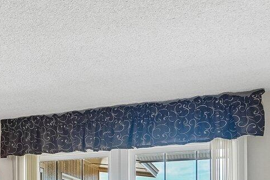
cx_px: -139
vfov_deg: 18.3
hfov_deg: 23.1
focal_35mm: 70
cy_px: 221
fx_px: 526
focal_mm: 16.5
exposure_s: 1/15
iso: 400
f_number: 8
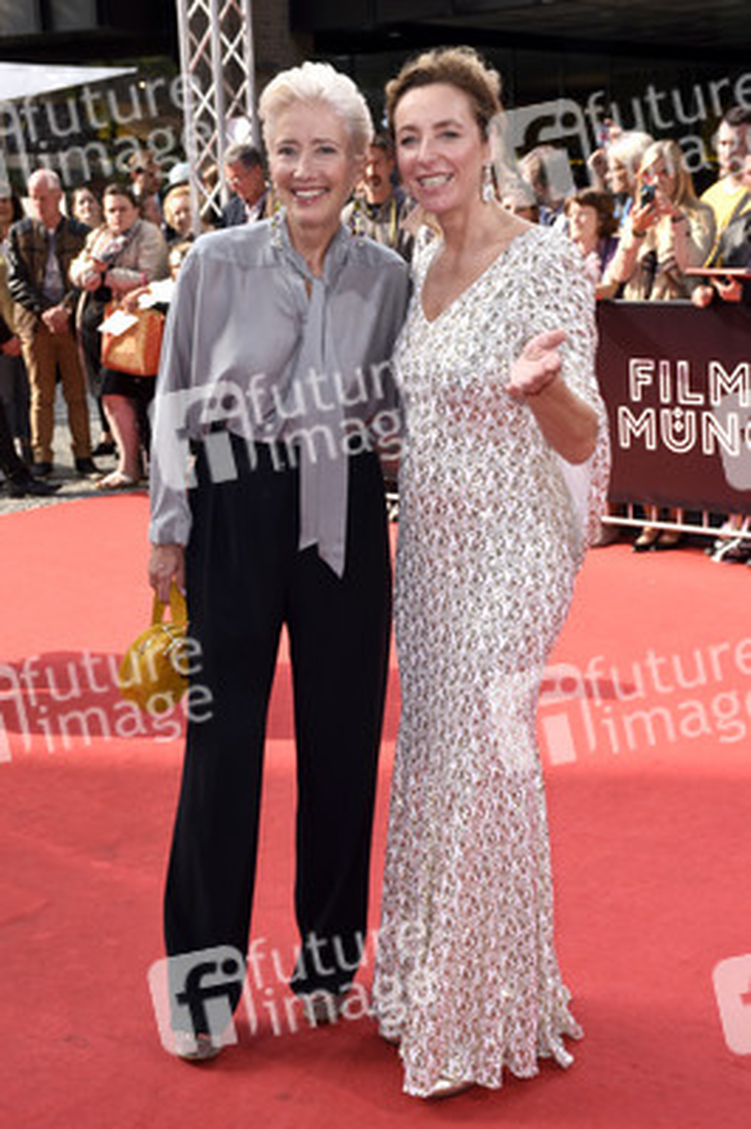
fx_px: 1646
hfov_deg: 25.7
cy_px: 564
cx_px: 376
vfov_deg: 37.9
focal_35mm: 52
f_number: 6.3
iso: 160
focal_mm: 35
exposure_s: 1/160
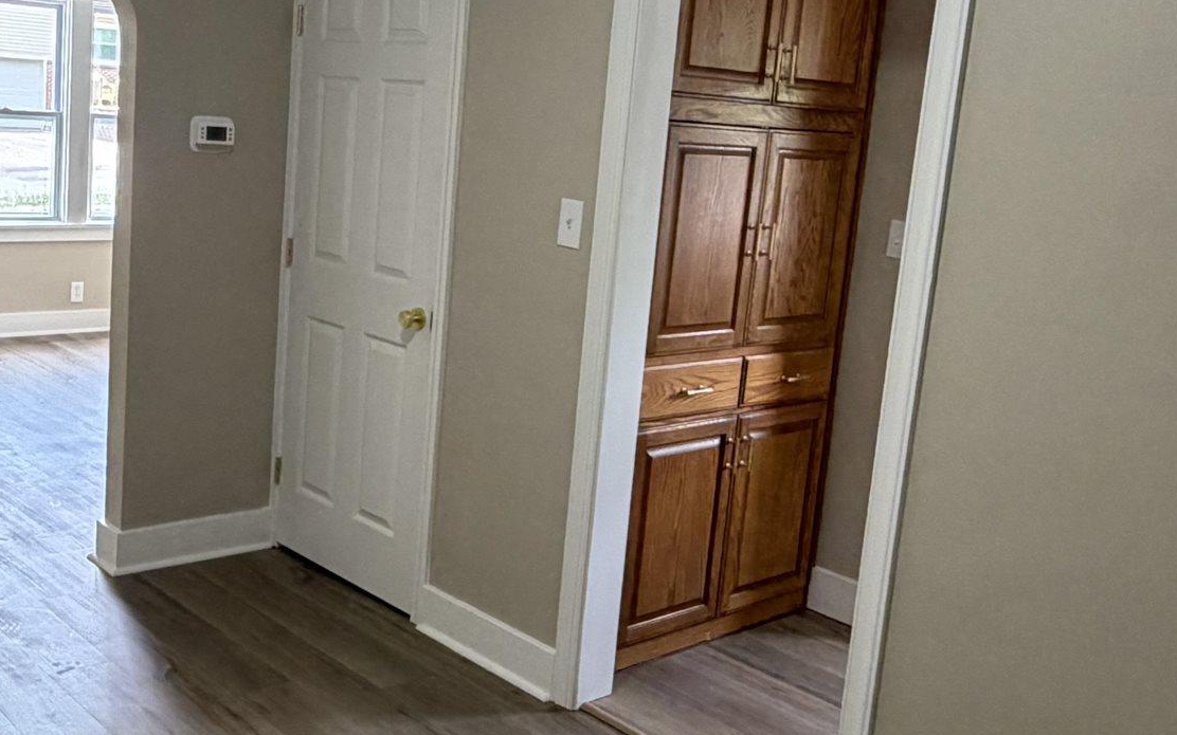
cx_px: 445
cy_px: 332
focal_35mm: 41
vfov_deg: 31.2
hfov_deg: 47.8
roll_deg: -3.8
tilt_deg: -10.5
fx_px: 1315
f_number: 2.2
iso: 320
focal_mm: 2.22
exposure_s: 1/120
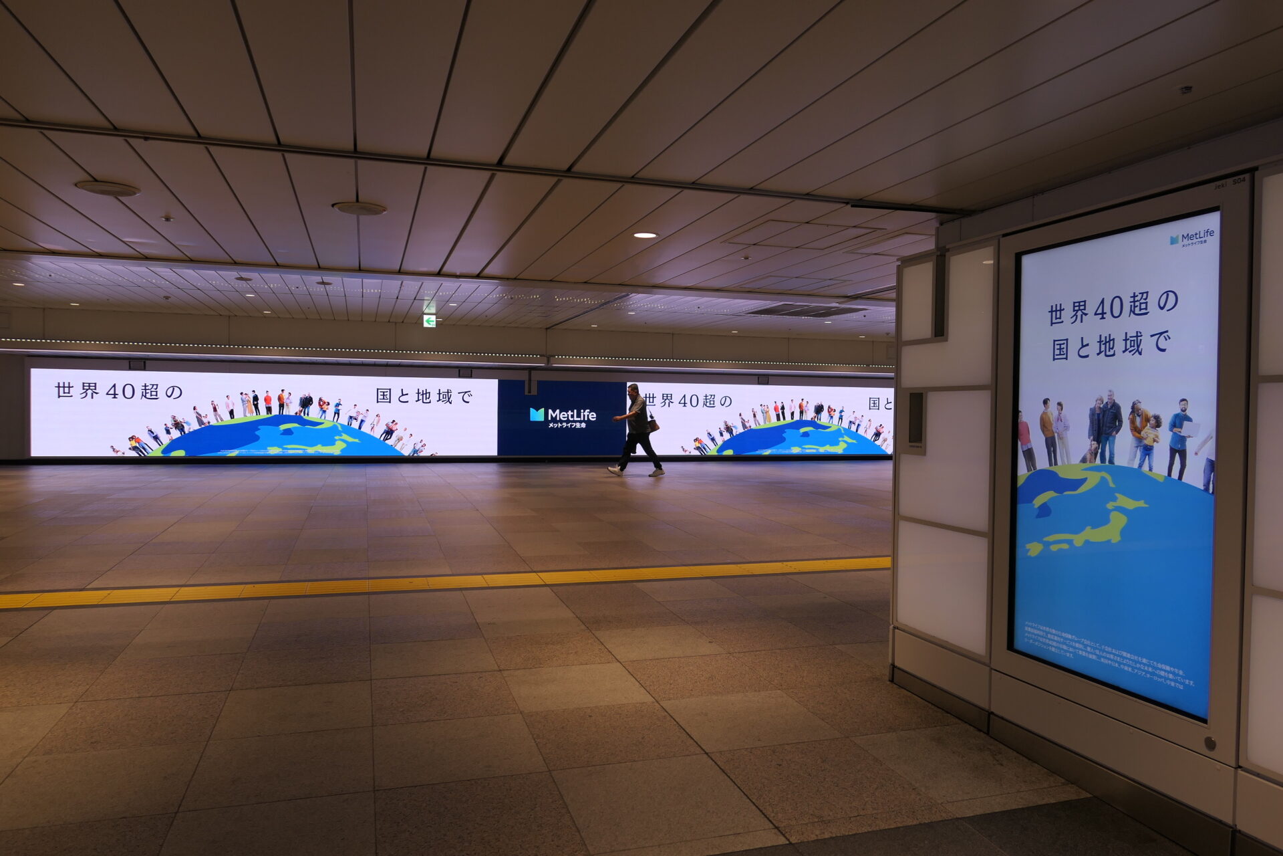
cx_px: 642
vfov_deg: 53.1
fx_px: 855
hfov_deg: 73.7
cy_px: 428
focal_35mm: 24
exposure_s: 1/125
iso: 125
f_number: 2.5
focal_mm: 8.8
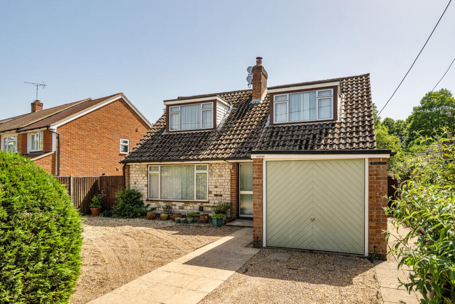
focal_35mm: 18
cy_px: 152
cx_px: 228
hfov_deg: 90.0
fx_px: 228
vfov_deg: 67.4
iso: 400
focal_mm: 12
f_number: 8
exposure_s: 1/1250
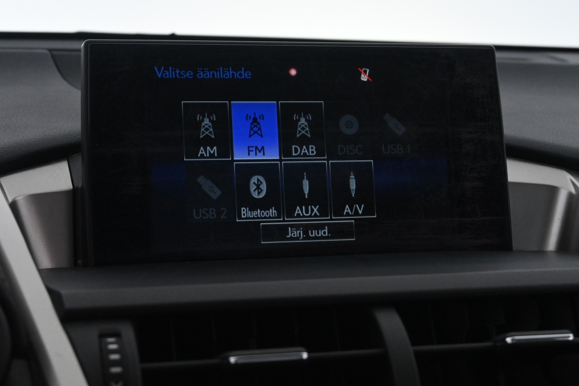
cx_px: 290
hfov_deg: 28.6
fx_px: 1134
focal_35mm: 70
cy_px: 193
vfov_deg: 19.3
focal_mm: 47
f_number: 6
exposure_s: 1/80
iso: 3600
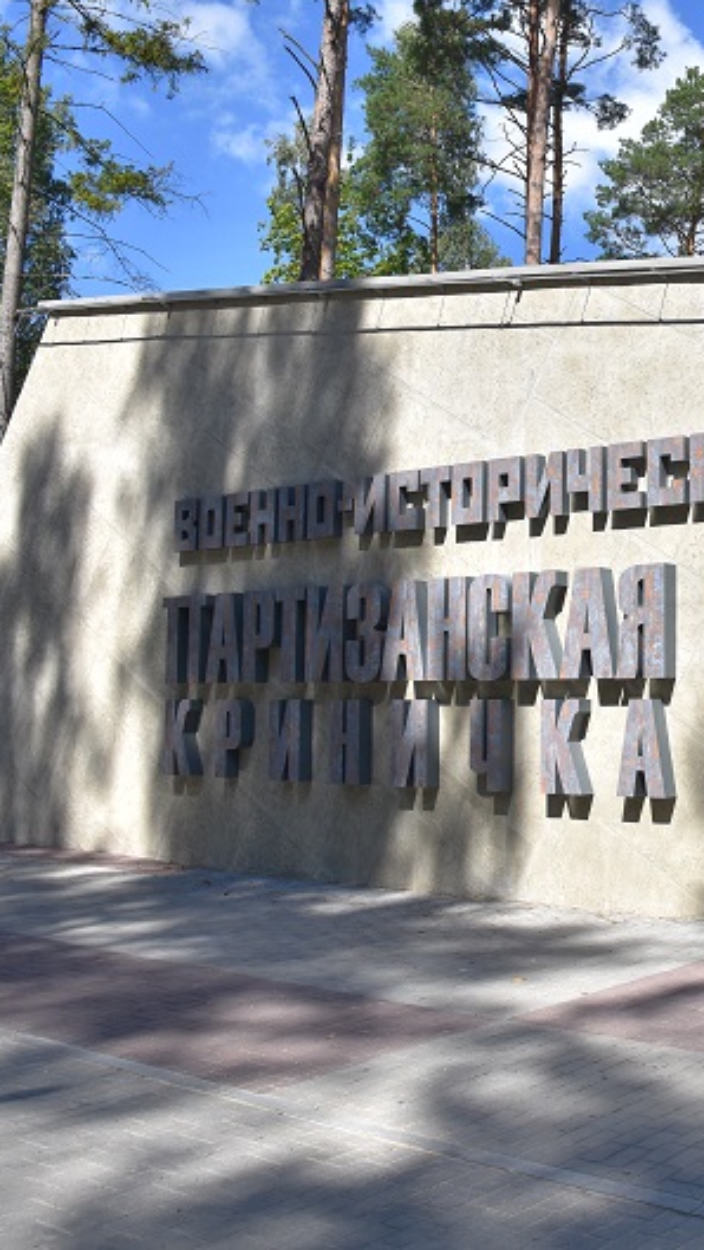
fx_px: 1260
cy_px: 623
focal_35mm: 38
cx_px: 815
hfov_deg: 27.9
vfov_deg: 52.8
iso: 220
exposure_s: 1/500
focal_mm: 16
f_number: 8
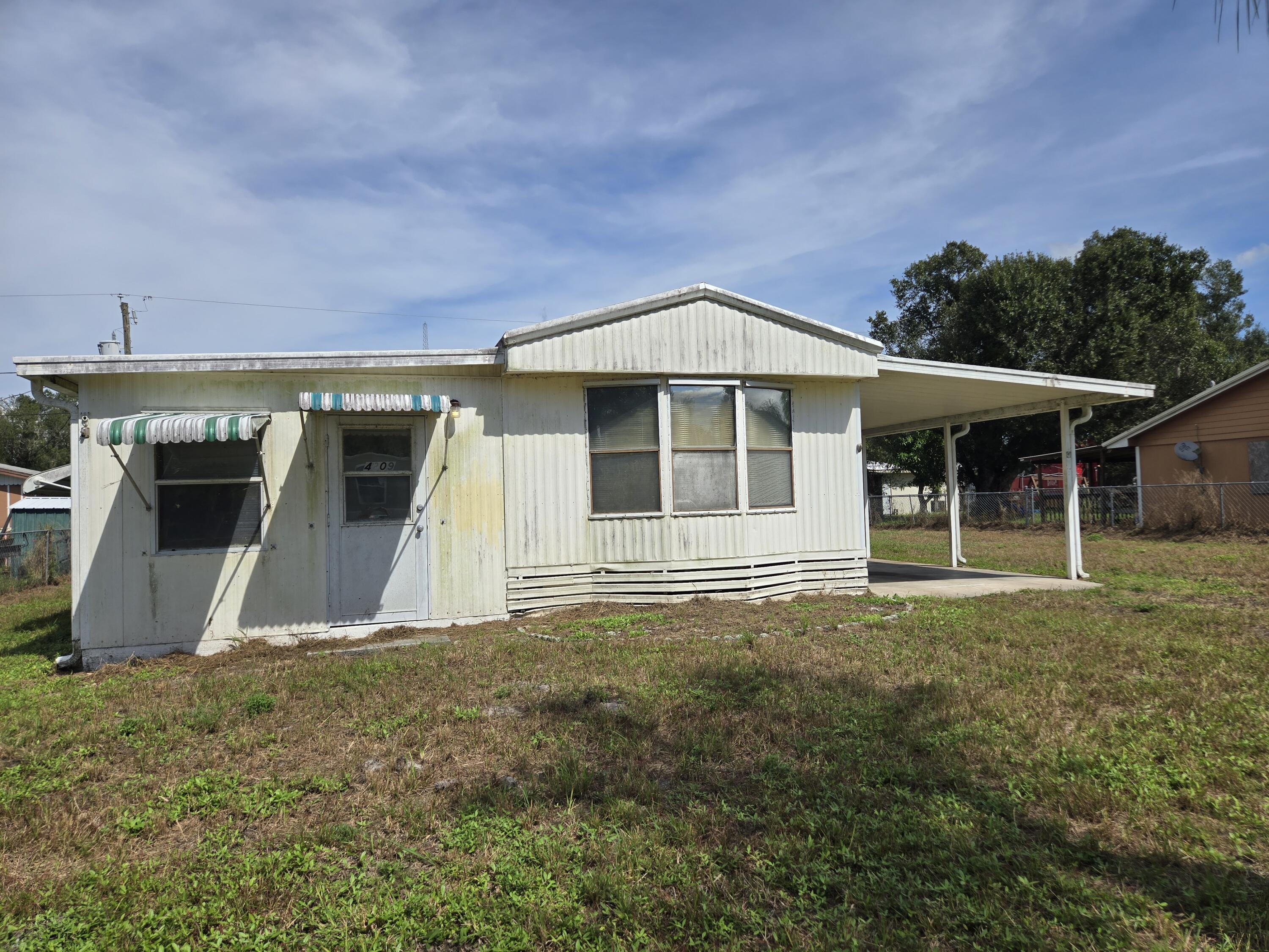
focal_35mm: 23
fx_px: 843
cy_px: 476
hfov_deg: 73.9
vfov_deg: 58.9
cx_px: 634
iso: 25
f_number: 1.8
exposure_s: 1/3018
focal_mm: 5.4
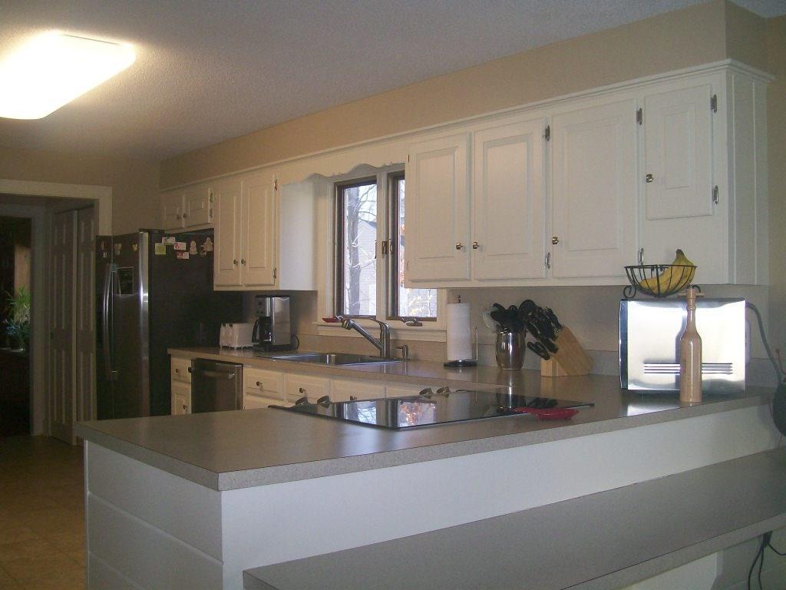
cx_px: 393
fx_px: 817
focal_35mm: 36
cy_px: 295
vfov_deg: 39.7
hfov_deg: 51.4
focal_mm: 6
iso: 140
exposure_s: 1/64
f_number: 2.7
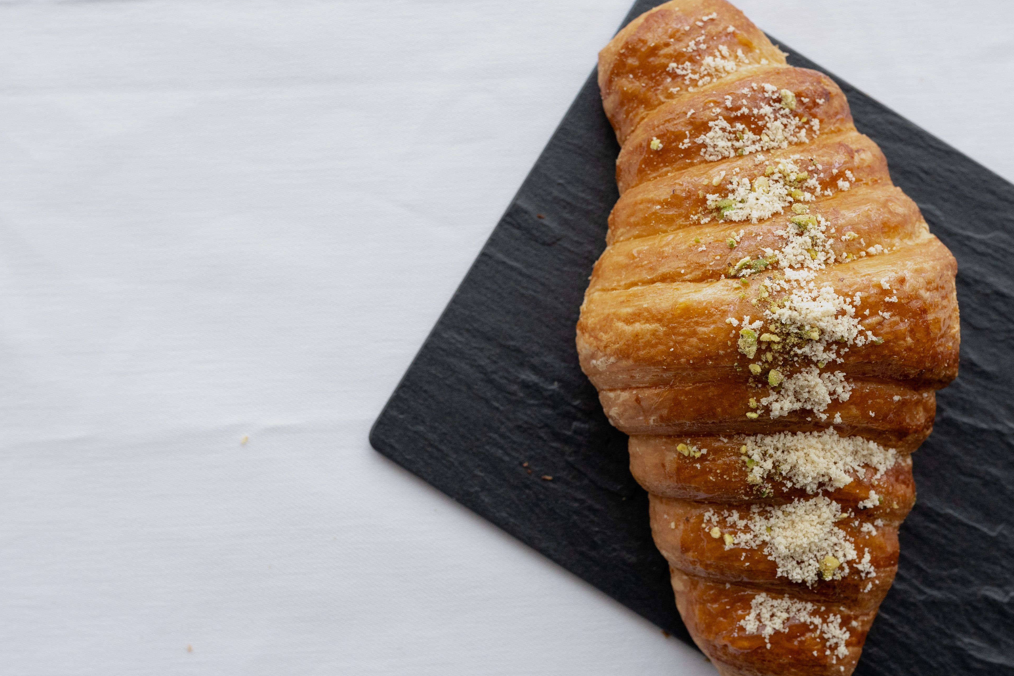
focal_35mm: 53
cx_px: 506
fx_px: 1493
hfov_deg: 37.5
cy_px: 335
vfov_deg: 25.5
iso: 800
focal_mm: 35
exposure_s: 1/160
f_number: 5
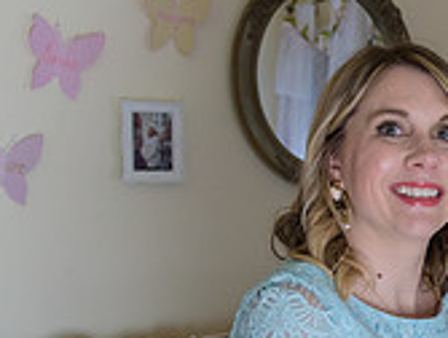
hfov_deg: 20.0
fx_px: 1167
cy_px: 267
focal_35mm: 90
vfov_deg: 16.4
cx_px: 574
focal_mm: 27
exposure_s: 1/125
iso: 1600
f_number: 3.2
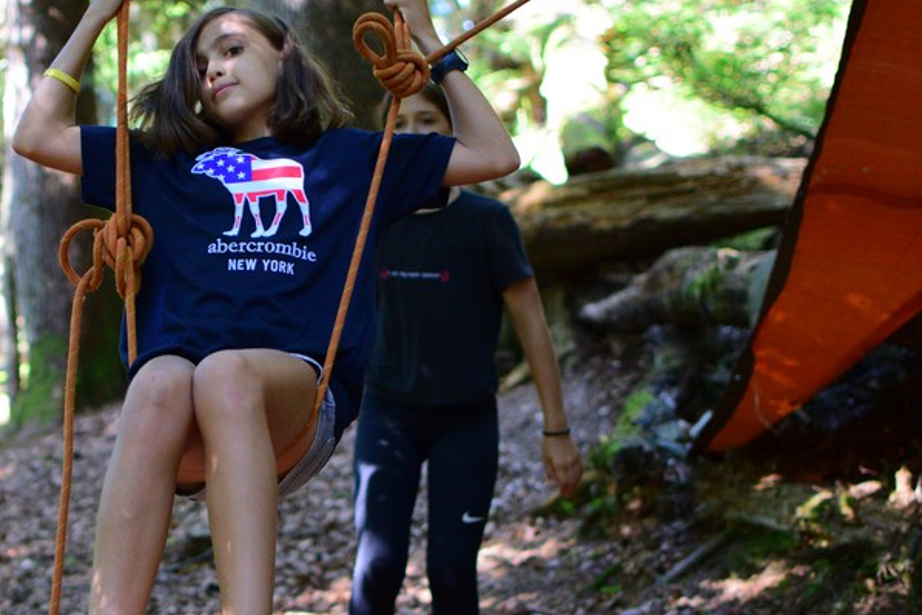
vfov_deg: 15.2
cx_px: 253
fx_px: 2302
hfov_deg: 22.5
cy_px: 358
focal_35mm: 90
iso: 1000
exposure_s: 1/320
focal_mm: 35
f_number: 1.8
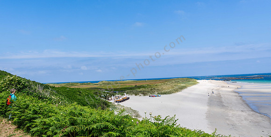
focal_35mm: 30
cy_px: 45
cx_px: 113
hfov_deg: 64.5
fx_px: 213
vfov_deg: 35.4
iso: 100
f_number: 8
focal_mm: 24
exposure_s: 1/250
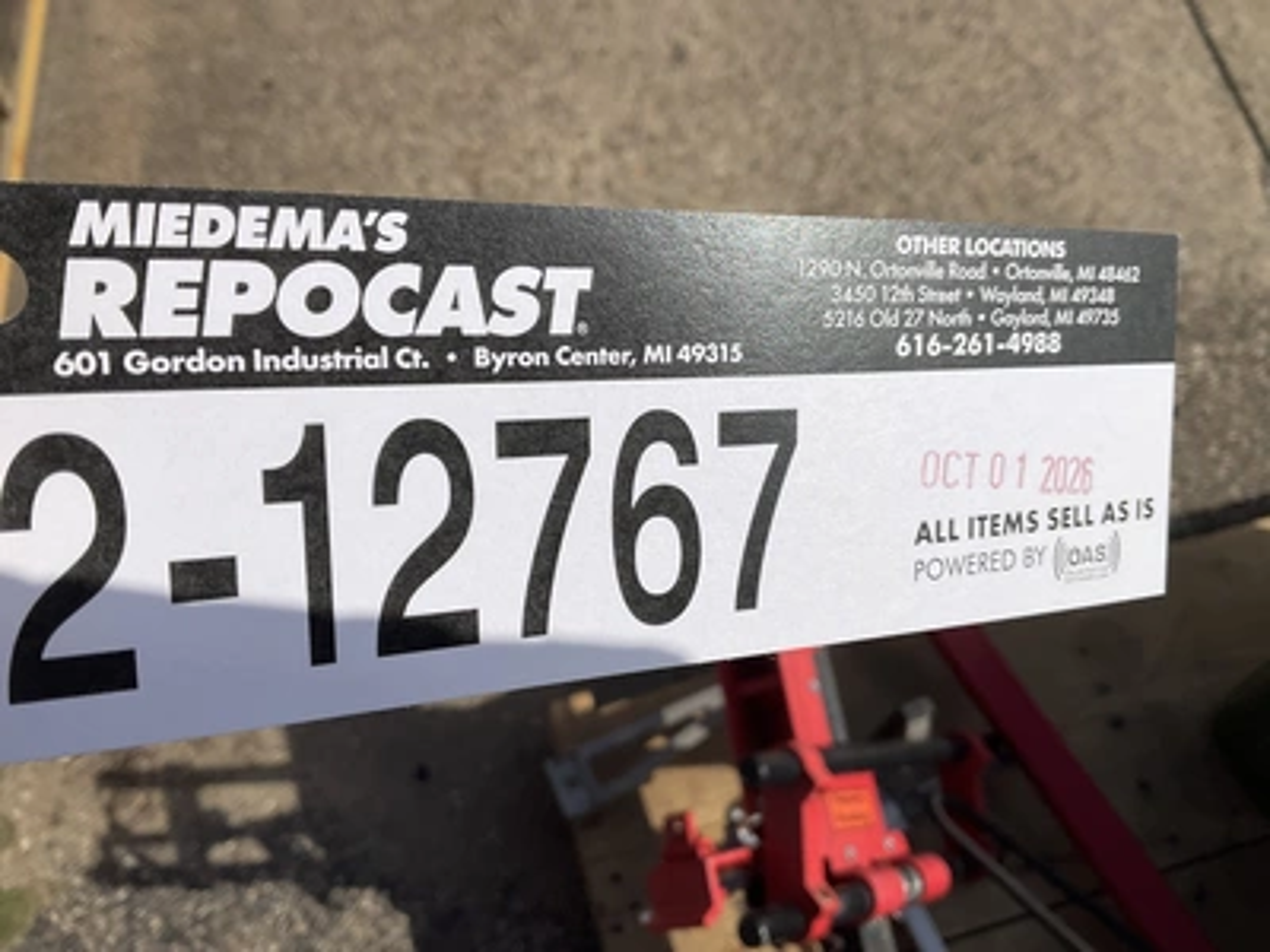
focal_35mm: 29
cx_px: 635
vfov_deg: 48.2
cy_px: 476
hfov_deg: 61.7
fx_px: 1064
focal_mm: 3
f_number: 1.8
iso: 25
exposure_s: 1/6536
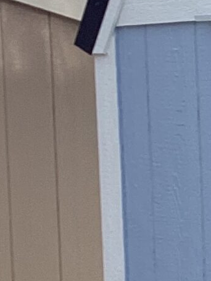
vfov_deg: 11.3
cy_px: 277
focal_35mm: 174
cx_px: 556
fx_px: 1414
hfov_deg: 7.8
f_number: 2.4
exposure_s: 1/1294
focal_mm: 3.3
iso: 25
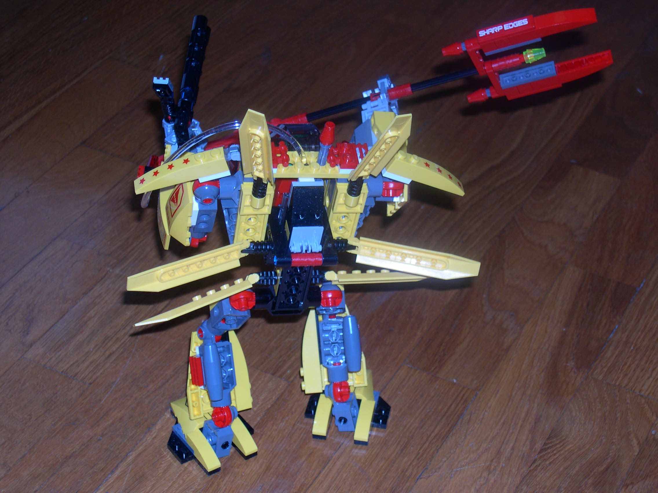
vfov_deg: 18.0
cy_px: 246
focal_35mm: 82
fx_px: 1559
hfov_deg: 23.8
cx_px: 329
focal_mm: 17.4
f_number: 4.1
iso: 100
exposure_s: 1/60
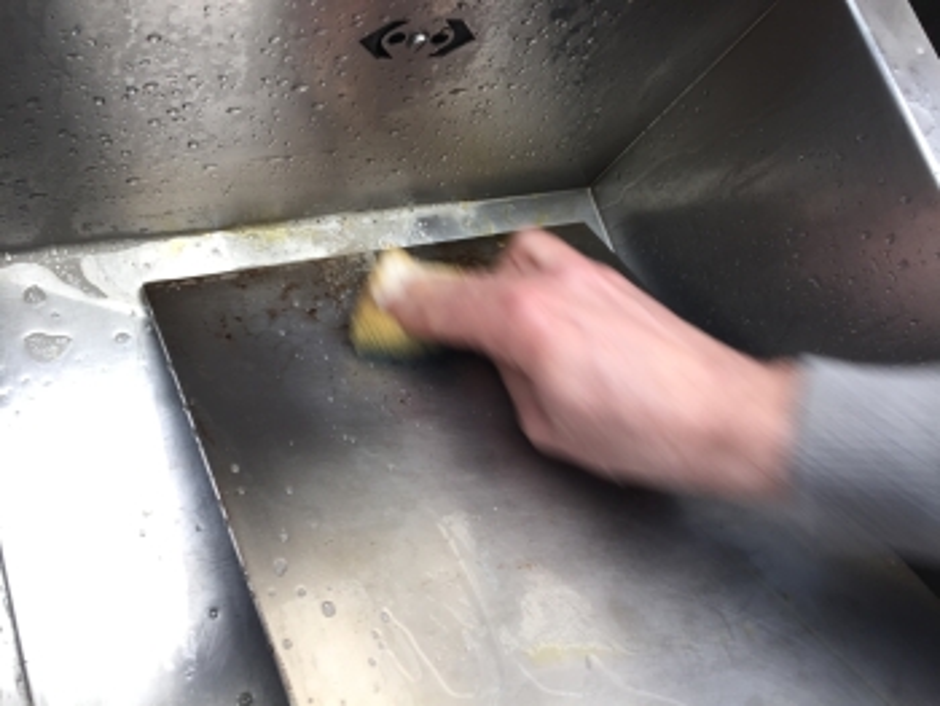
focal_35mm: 29
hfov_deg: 61.6
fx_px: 788
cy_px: 353
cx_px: 470
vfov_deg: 48.3
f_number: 2.2
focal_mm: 4.15
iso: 32
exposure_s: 1/60
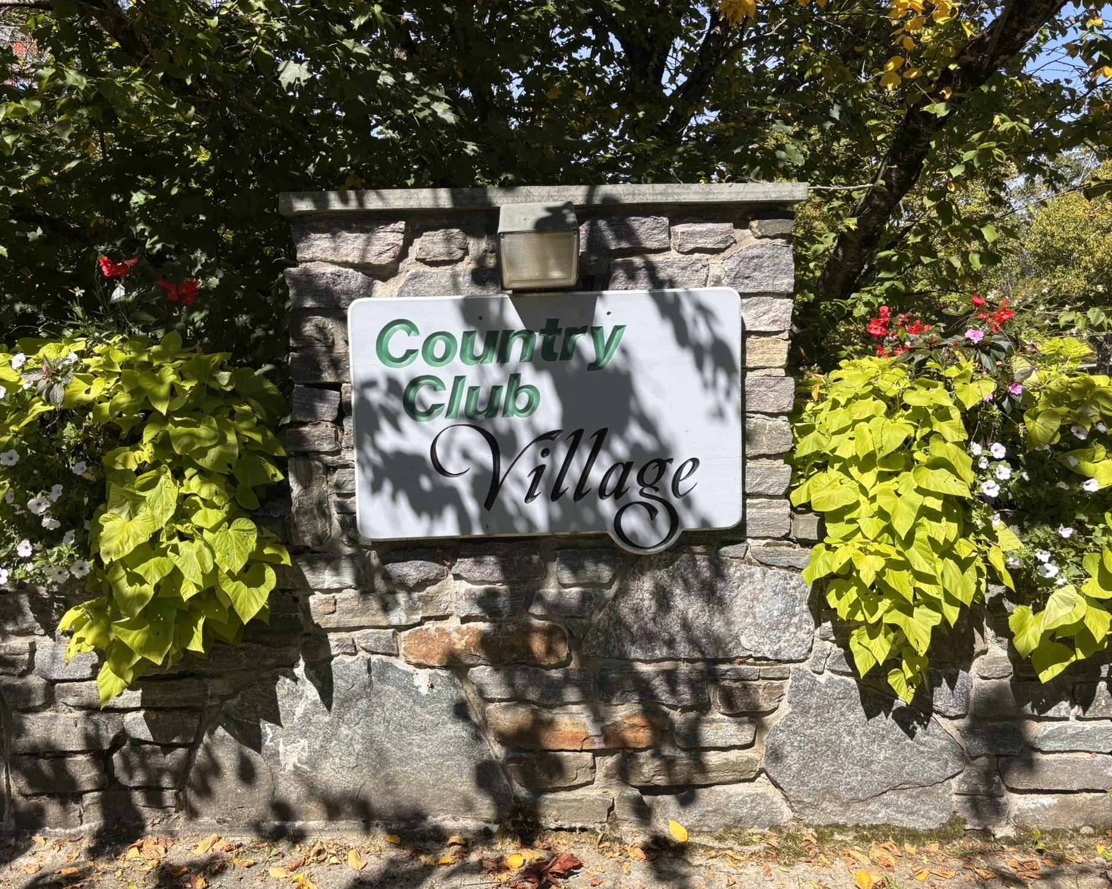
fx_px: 922
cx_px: 510
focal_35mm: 28
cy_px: 447
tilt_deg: -8.9
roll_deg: -0.6
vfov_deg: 51.5
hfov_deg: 62.1
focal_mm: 5.96
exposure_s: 1/1984
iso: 50
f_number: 1.6
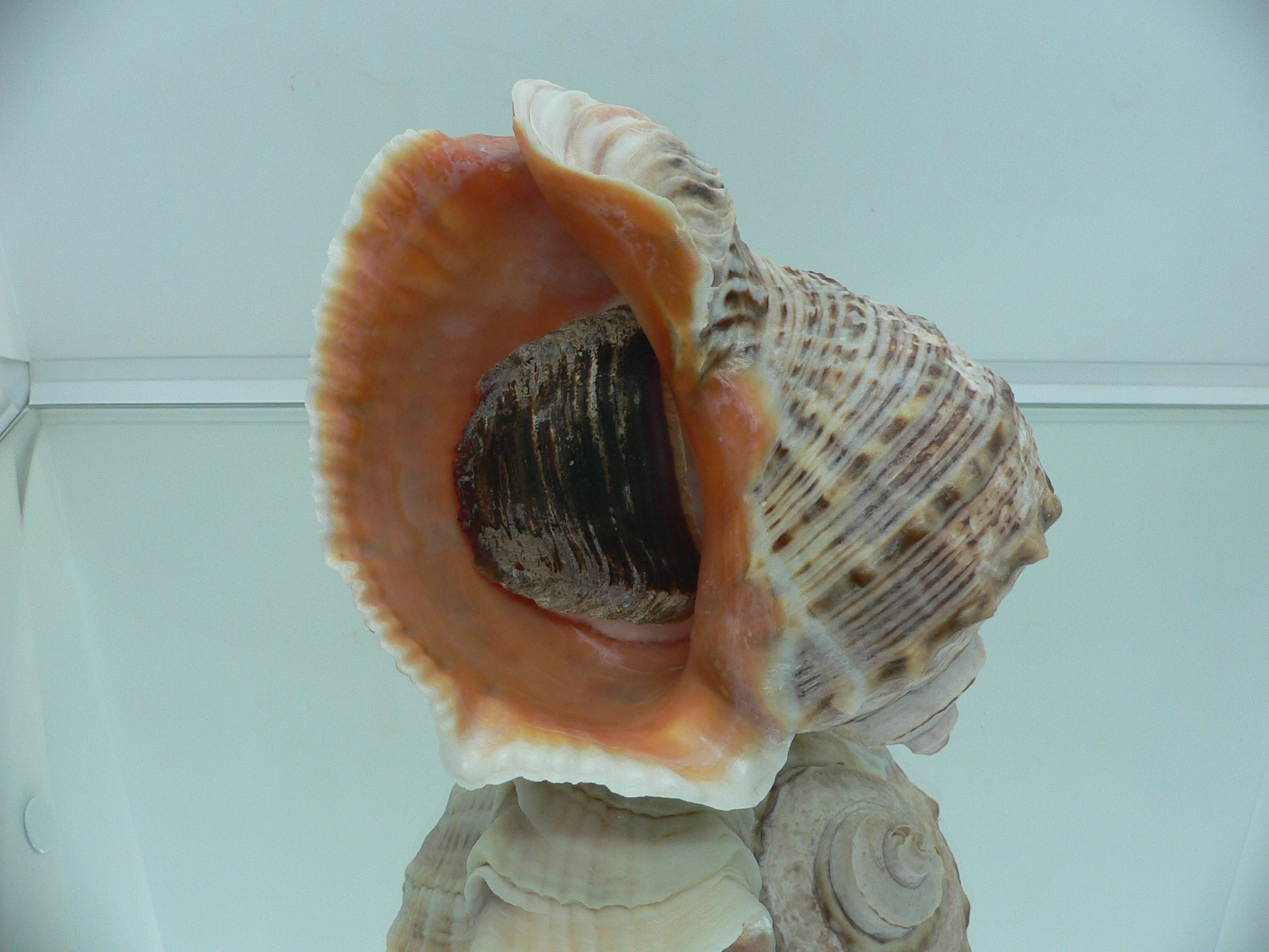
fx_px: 1283
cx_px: 634
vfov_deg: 40.7
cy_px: 476
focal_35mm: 35
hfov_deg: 52.6
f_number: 2.8
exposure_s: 1/60
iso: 100
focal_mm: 4.6
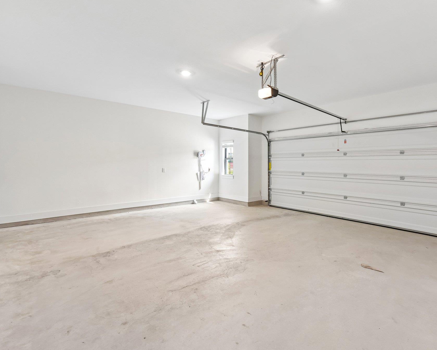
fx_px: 207
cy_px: 174
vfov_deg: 80.4
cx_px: 250
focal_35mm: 16
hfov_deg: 92.5
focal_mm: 14
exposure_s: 1/15
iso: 450
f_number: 8
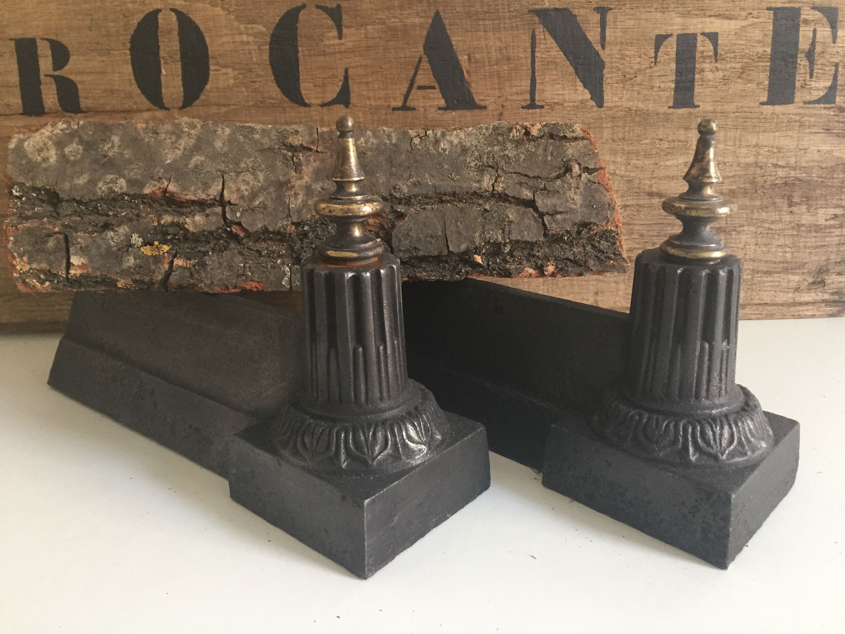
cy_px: 317
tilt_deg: -18.9
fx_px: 708
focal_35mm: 29
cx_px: 422
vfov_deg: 48.2
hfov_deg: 61.7
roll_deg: +1.7
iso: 160
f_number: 2.2
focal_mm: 4.15
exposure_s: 1/33
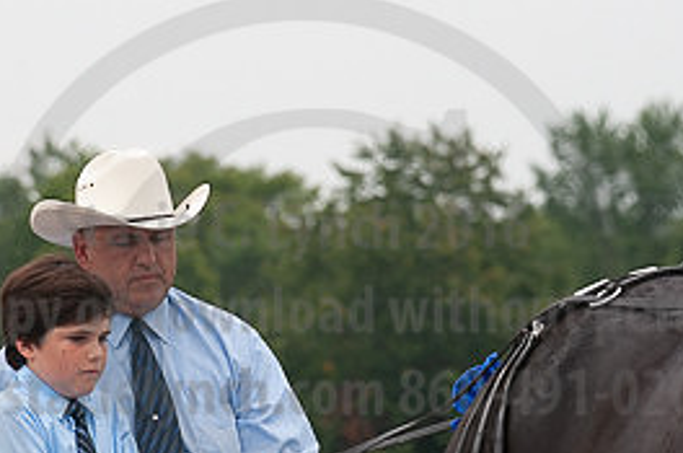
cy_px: 307
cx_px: 292
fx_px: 7234
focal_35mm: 382
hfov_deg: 5.4
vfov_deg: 3.6
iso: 720
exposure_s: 1/1000
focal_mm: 200
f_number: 5.6
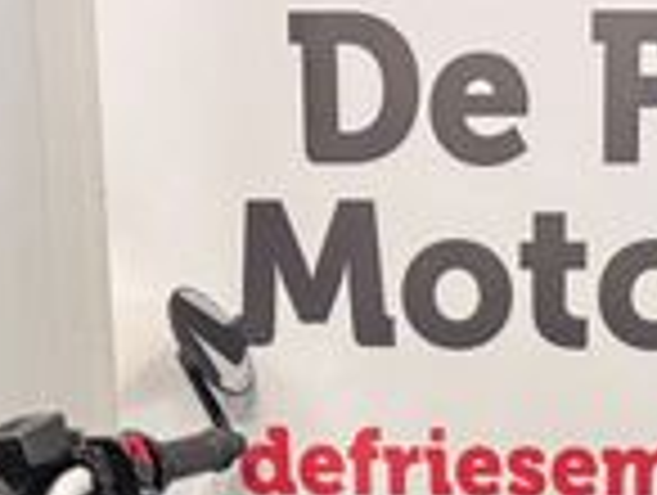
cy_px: 1040
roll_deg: -0.4
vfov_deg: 12.3
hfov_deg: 18.4
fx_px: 1996
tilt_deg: -19.0
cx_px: 576
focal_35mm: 105
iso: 320
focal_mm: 6.76
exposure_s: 1/50
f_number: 1.78
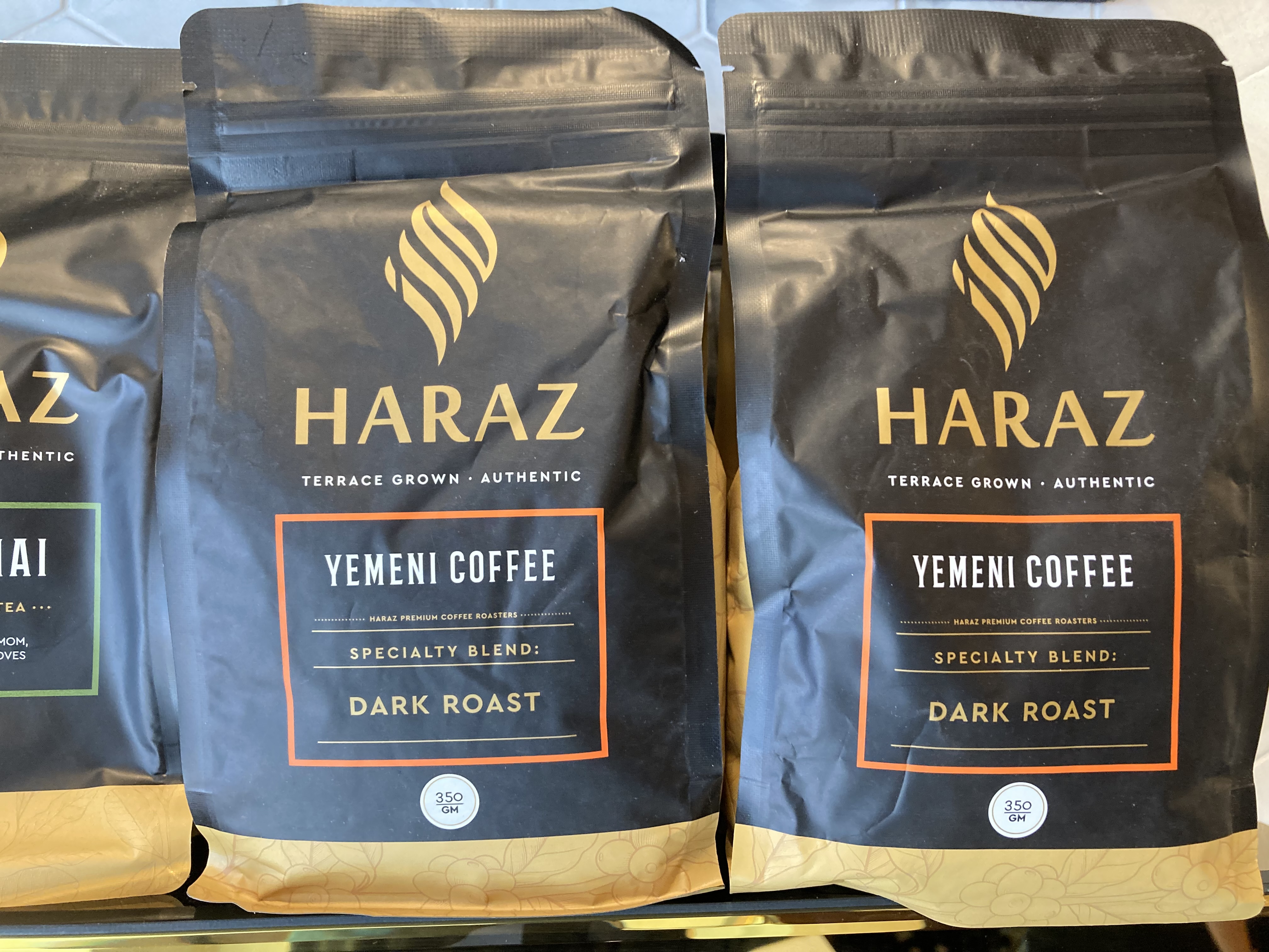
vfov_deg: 49.7
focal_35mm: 28
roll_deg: +0.9
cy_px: 476
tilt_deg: +2.4
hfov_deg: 63.4
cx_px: 634
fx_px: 1026
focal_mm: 3.99
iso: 250
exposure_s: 1/60
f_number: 1.8
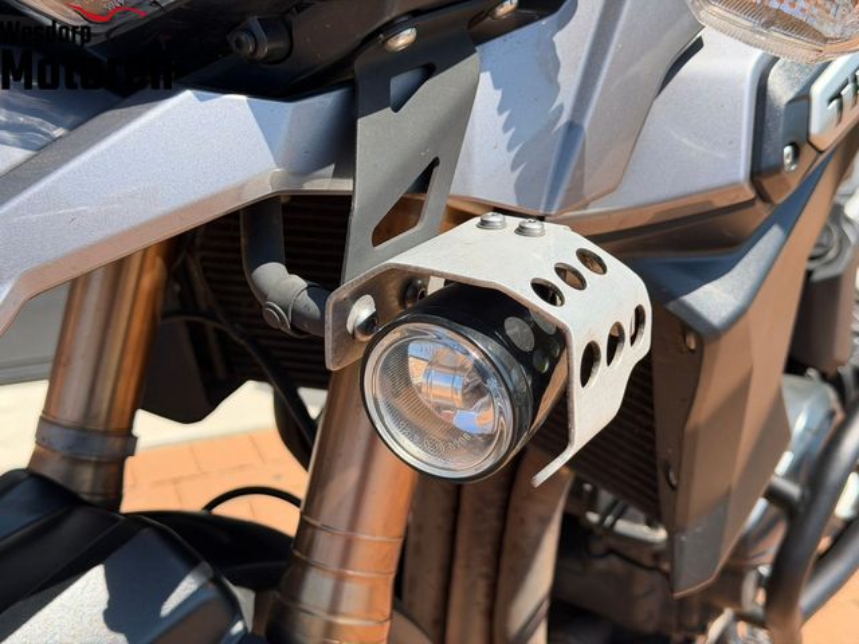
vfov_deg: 30.3
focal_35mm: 48
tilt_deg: -22.4
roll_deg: +4.1
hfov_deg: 39.7
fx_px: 1191
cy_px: 322
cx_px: 430
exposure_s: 1/2494
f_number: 1.78
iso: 80
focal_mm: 6.76
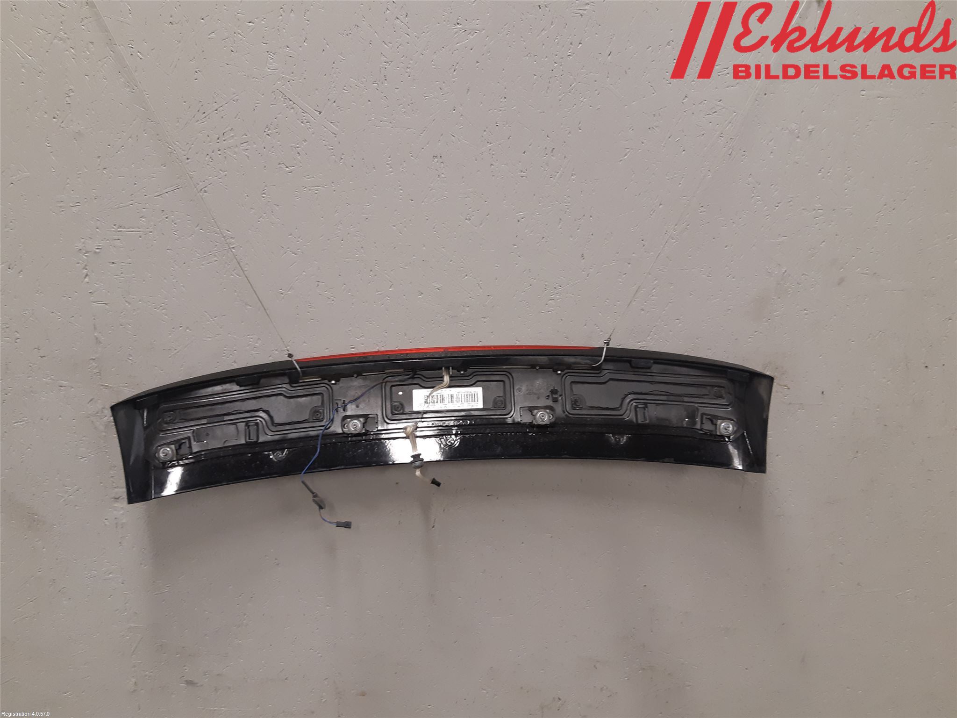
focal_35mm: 26
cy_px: 359
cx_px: 478
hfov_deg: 67.3
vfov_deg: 53.1
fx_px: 719
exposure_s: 1/50
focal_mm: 3.93
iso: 160
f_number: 1.7
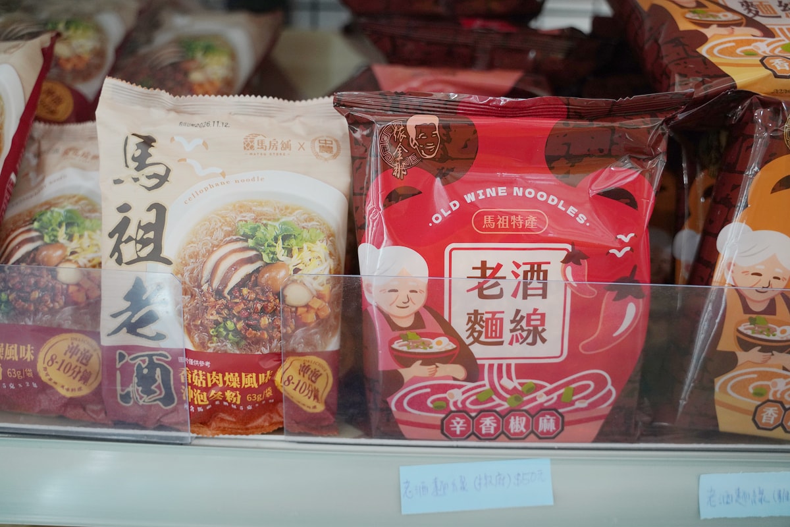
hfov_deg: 65.5
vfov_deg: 46.4
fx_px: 614
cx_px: 395
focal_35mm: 28
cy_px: 264
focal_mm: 28
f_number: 3.2
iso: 1600
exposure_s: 1/60
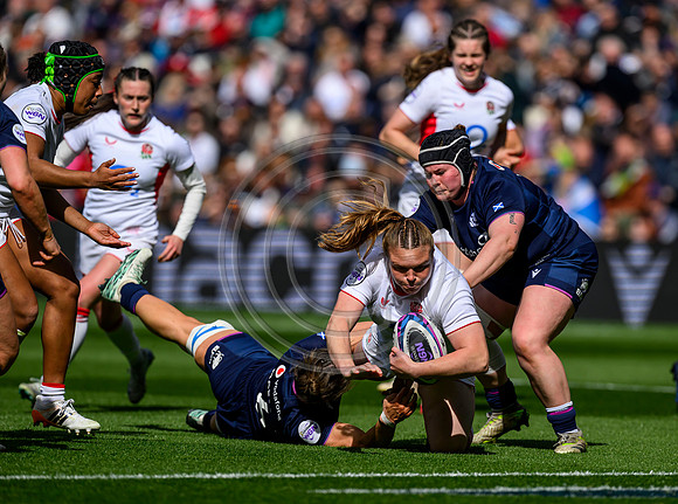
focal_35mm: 440
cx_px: 384
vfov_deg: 3.4
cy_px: 255
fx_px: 8591
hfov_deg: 4.5
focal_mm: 400
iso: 500
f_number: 4
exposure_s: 1/12800
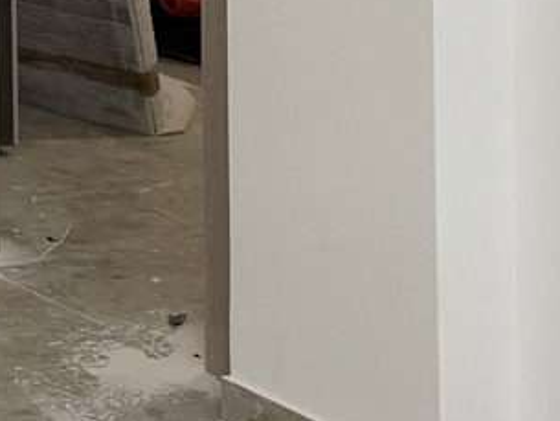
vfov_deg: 9.1
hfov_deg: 11.1
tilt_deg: -0.4
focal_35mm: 151
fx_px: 2444
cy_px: -513
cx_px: -756
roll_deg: +0.4
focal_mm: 6.76
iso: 160
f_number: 1.78
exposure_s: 1/50
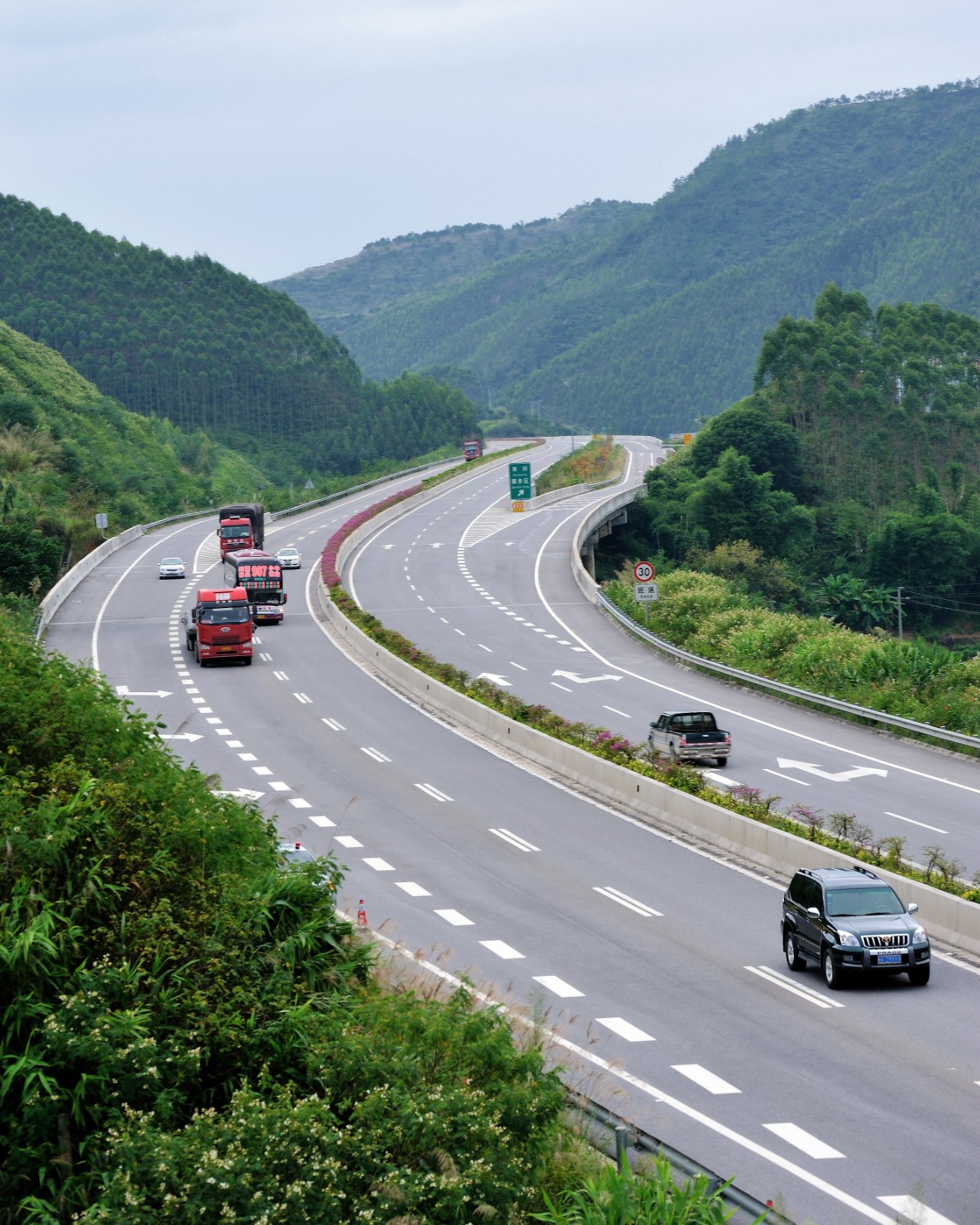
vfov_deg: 17.0
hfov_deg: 13.6
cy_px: 521
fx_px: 4096
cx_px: 490
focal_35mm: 113
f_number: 6.3
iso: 200
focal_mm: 100
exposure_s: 1/160
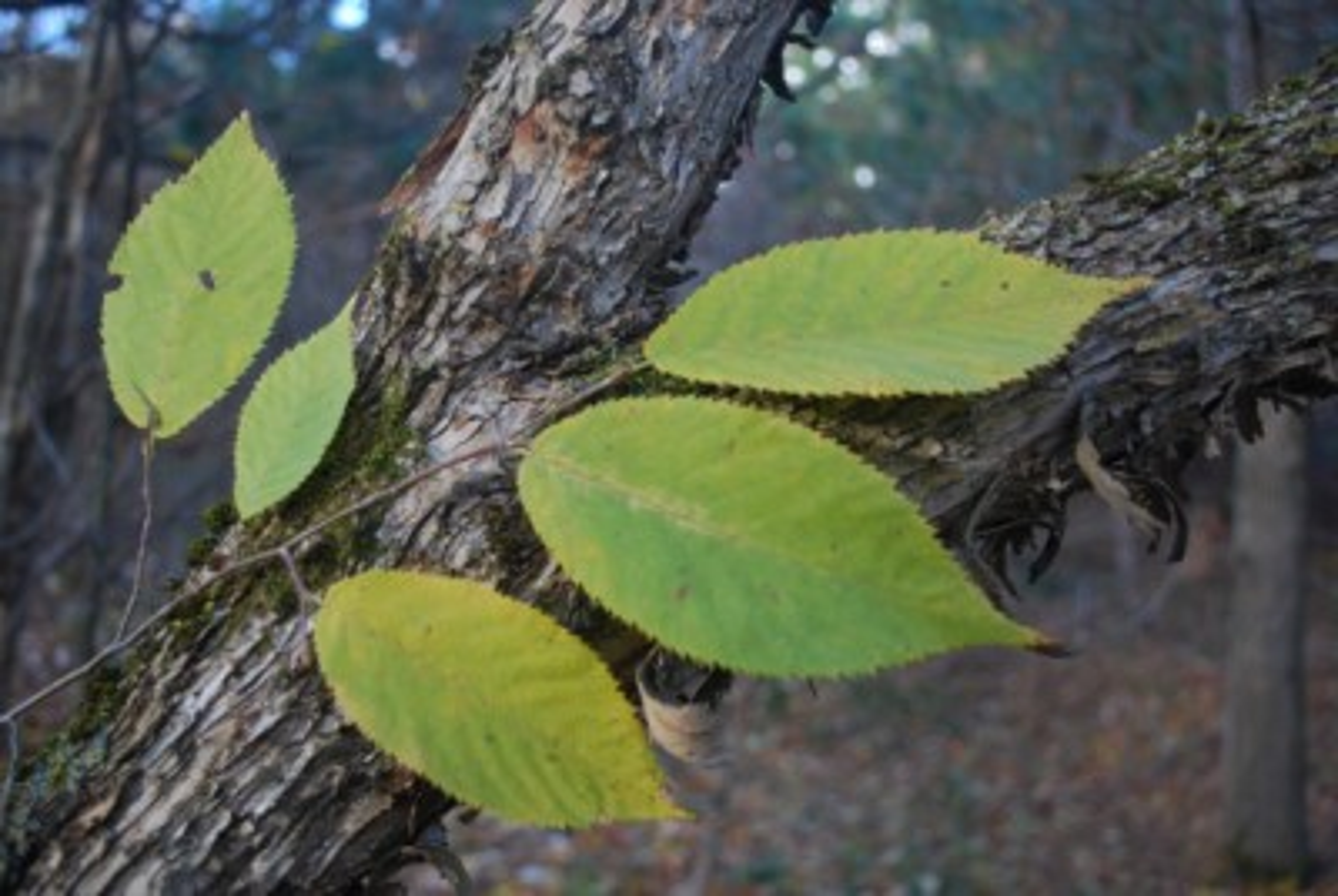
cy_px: 448
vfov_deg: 40.1
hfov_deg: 57.2
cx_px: 669
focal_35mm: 33
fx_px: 1228
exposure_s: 1/60
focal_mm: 22
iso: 280
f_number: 4
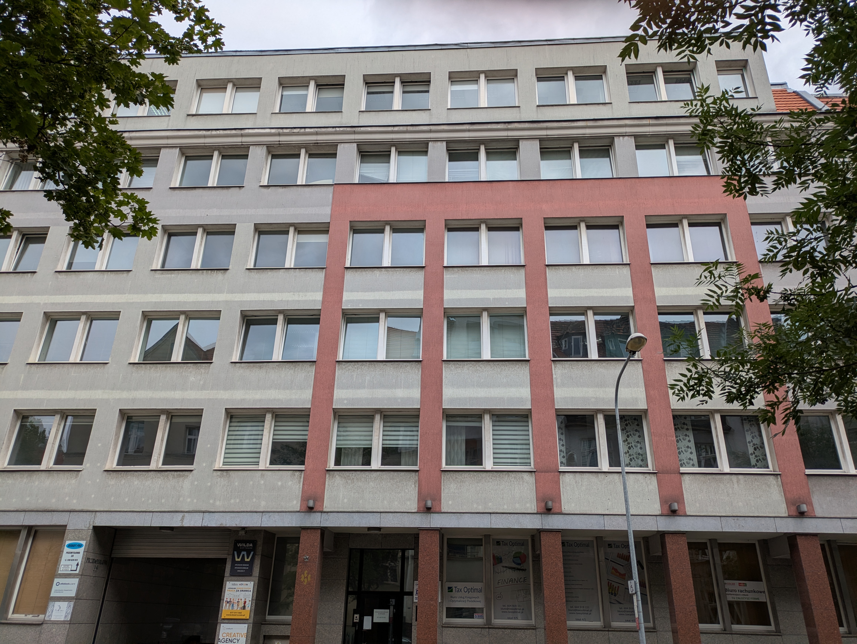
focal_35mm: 25
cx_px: 428
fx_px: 619
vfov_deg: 54.9
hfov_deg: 69.4
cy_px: 322
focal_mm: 5.43
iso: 42
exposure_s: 1/1776
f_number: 1.89
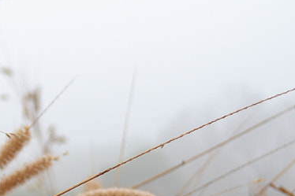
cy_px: 190
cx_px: -183
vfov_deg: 8.9
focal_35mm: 154
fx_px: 1261
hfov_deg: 12.5
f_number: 4
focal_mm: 24
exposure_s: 1/160
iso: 400
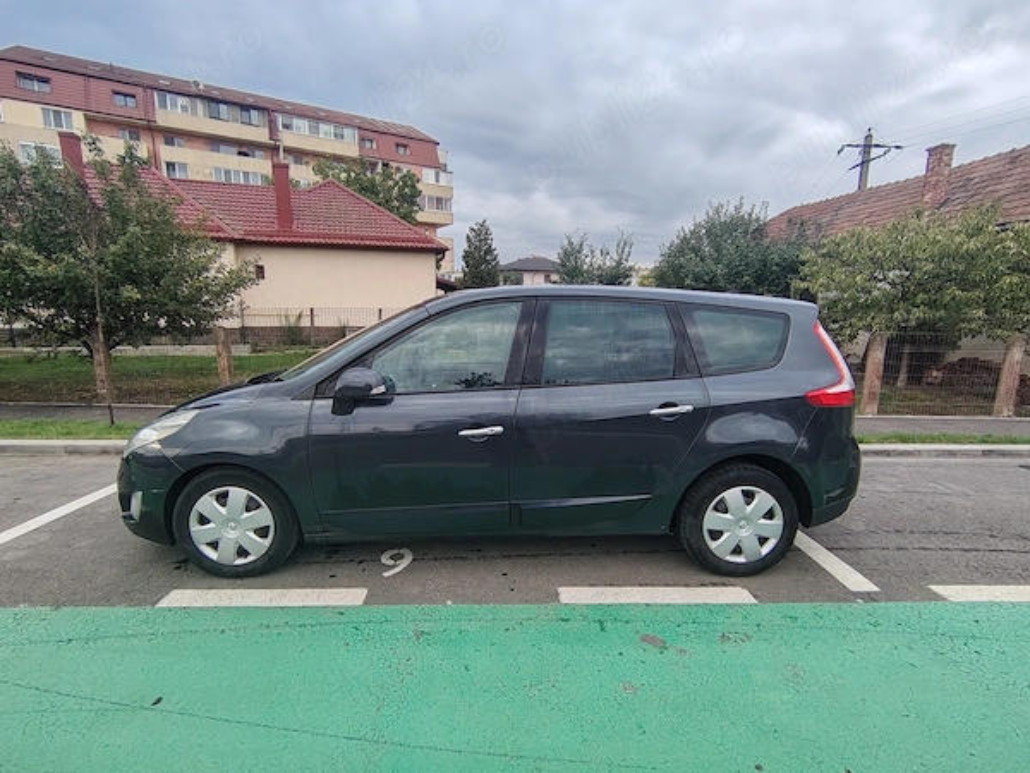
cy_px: 386
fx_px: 506
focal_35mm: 17
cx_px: 515
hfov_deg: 91.0
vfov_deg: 74.7
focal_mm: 1.42
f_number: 2.2
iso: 100
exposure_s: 1/162
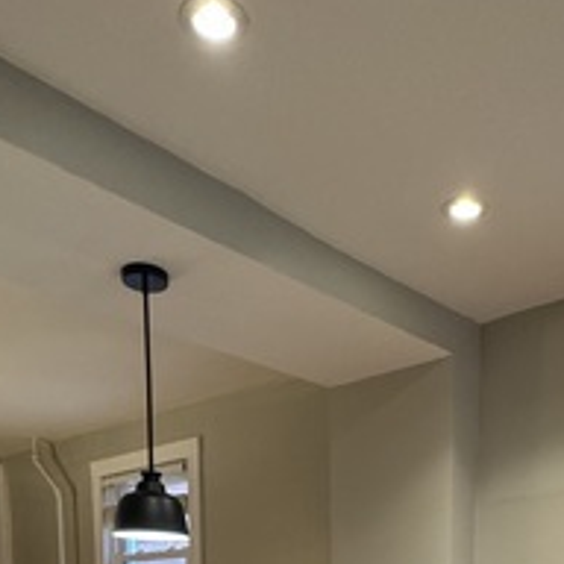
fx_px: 793
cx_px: 367
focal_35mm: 43
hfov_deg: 38.8
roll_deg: -0.4
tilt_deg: -8.2
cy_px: 739
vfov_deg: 30.6
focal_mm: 2.22
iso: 640
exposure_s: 1/60
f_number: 2.2
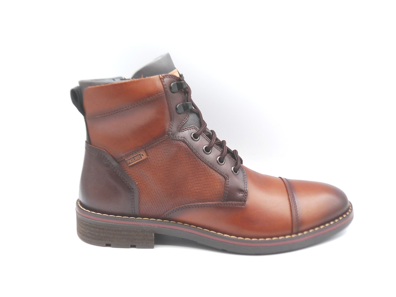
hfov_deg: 51.4
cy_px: 148
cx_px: 198
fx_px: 412
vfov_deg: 39.7
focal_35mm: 36
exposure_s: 1/100
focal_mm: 4.8
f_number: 4
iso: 100
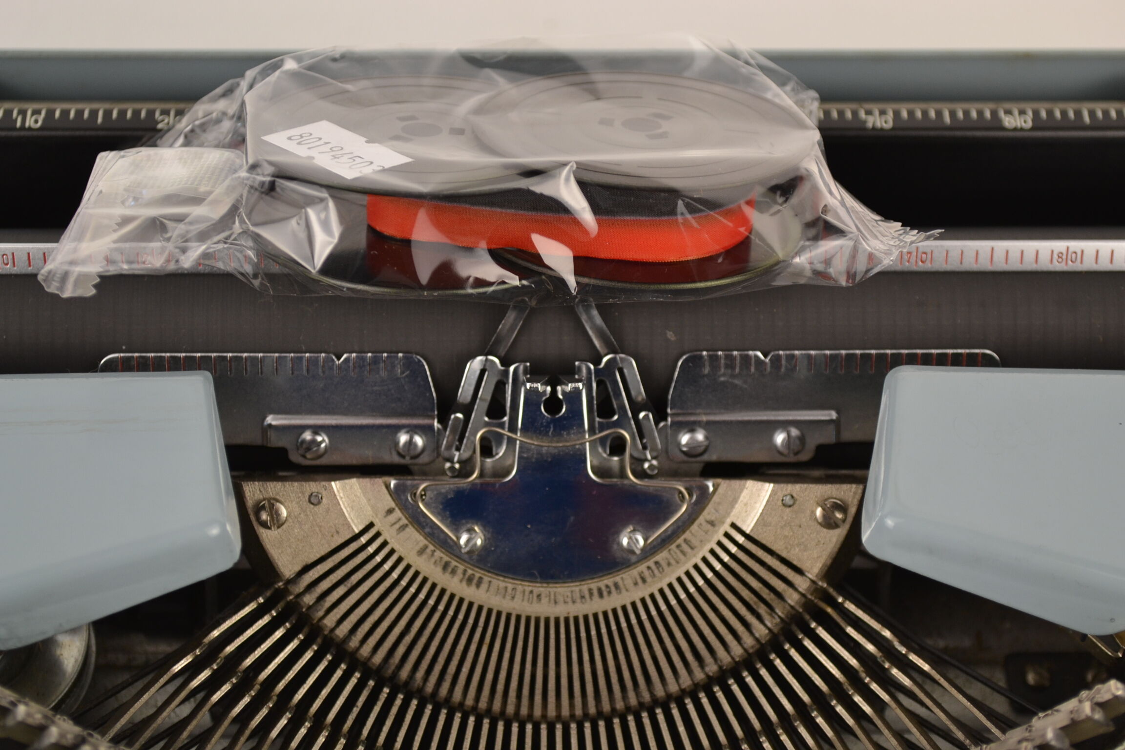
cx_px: 562
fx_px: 2250
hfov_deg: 28.1
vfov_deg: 18.9
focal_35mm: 72
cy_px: 375
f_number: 5.6
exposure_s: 1/125
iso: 400
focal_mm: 48
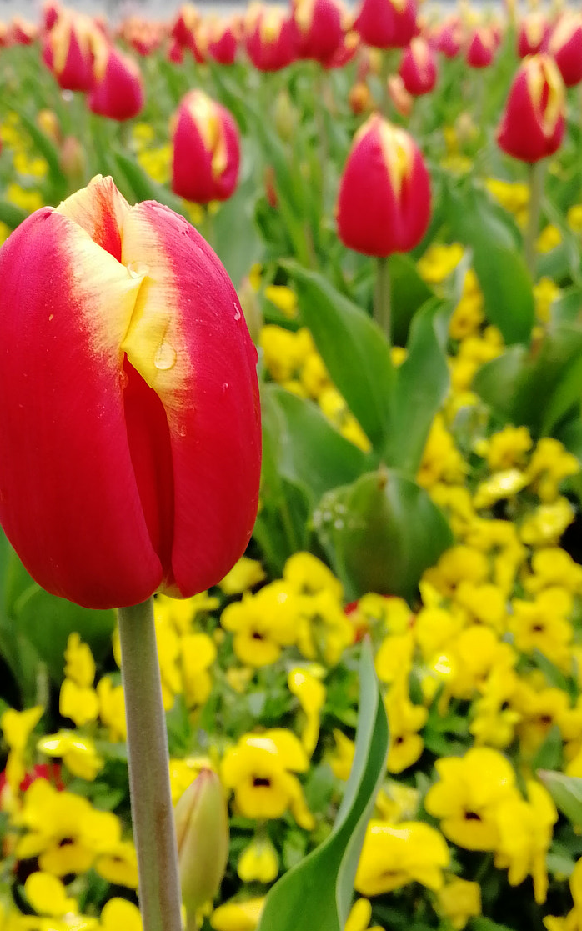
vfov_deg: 47.8
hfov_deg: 31.0
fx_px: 1041
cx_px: 199
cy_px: 356
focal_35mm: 41
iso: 50
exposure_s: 1/100
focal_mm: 3.95
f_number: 2.2
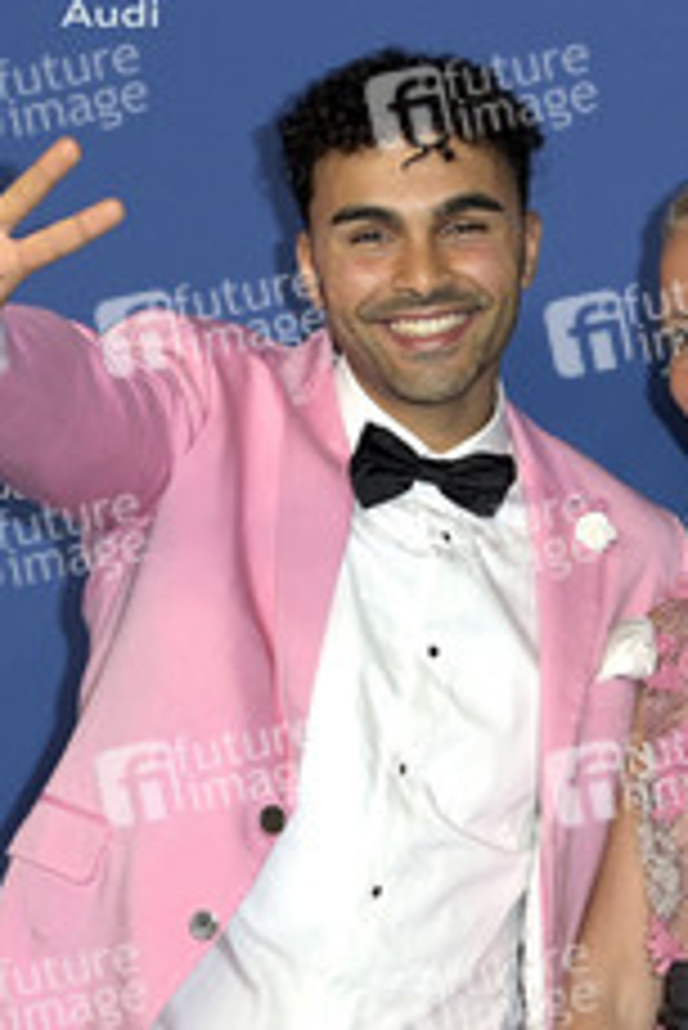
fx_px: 3664
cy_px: 661
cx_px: 542
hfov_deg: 10.7
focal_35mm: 128
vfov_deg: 16.0
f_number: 5.6
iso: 800
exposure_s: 1/200
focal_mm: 65
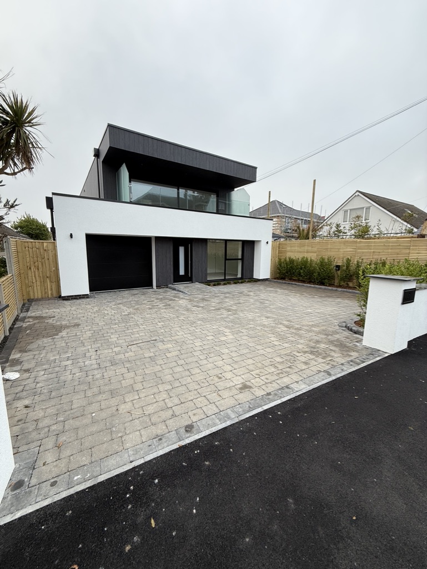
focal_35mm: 14
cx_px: 214
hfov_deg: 85.7
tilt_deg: -8.9
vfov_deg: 102.0
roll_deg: +0.5
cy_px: 284
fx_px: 230
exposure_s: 1/107
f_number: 2.2
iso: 50
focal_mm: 2.22
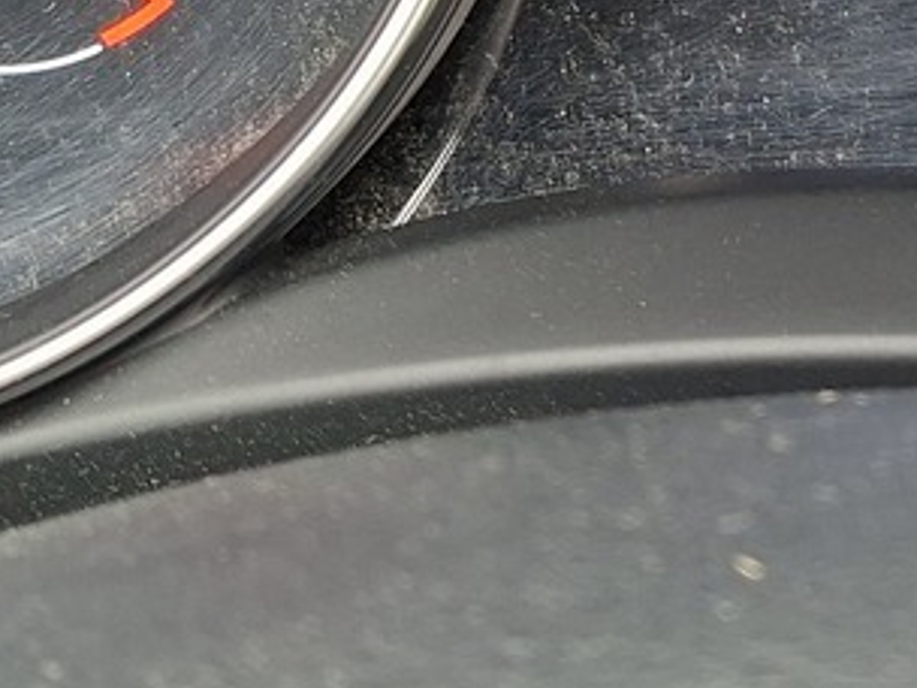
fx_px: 2887
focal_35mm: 109
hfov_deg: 17.7
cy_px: -513
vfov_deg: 12.5
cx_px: 887
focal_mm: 5.54
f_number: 1.8
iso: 320
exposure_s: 1/33
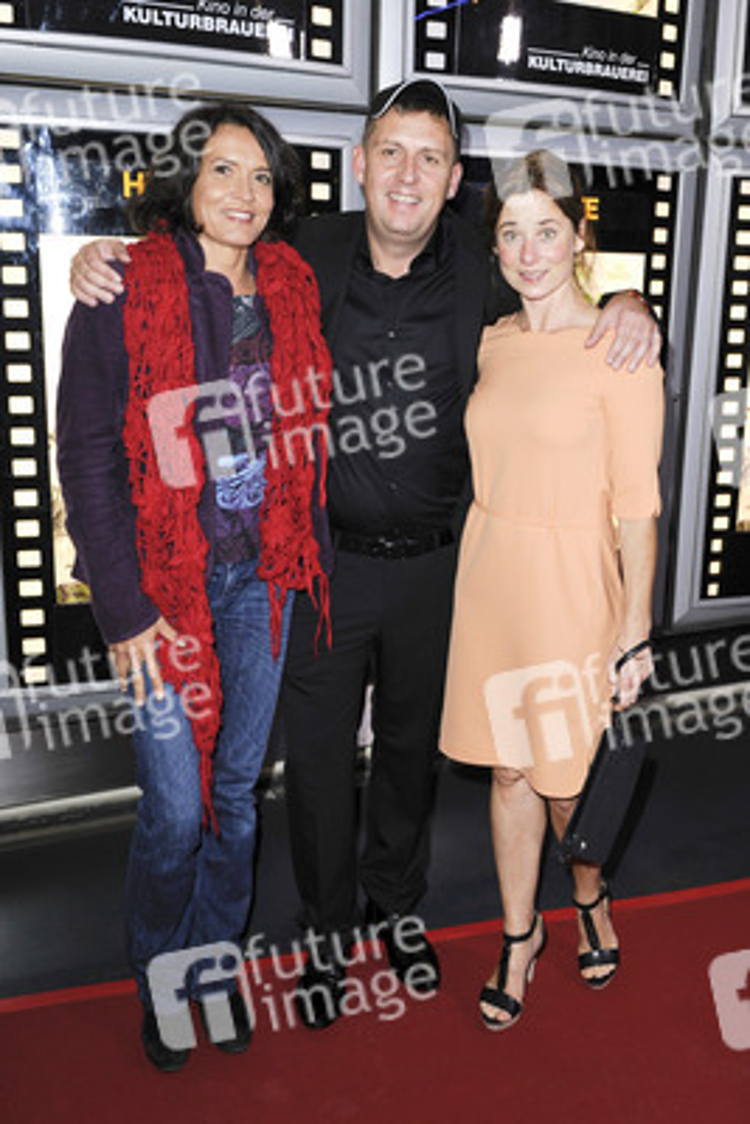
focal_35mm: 31
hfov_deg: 42.4
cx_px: 375
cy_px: 562
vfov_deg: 60.3
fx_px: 968
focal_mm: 31
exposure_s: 1/125
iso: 800
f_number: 5
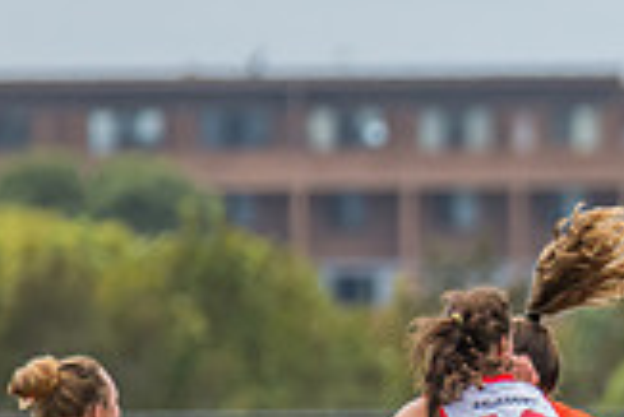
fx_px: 31244
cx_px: 938
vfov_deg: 0.8
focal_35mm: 1801
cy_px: 405
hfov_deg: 1.1
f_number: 9
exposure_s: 1/1600
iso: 800
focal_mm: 460
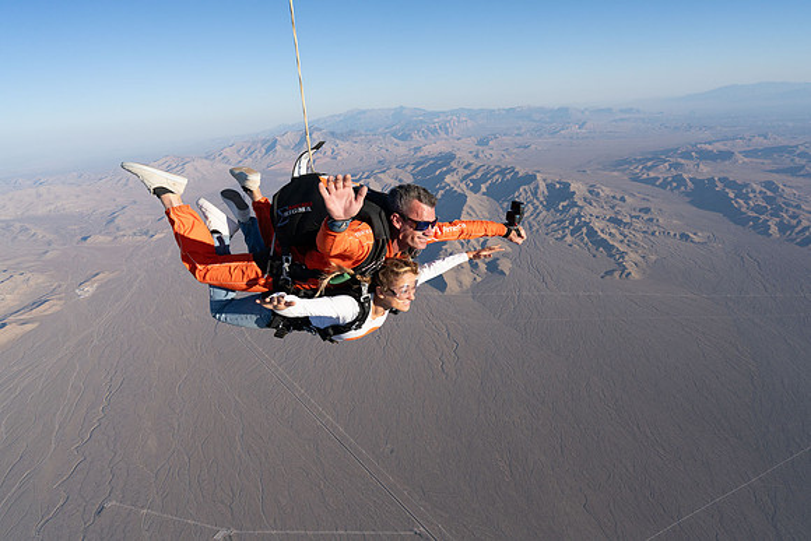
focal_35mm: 24
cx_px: 406
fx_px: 541
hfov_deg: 73.7
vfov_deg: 53.2
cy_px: 270
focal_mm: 24
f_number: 7.1
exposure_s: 1/2000
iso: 800
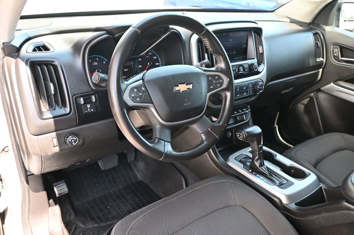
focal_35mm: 29
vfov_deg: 44.6
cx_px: 177
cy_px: 118
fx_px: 288
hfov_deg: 63.2
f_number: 3.8
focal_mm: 19.5
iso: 720
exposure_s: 1/125
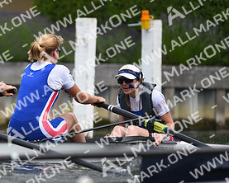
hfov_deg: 3.3
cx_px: 21
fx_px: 3995
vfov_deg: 2.6
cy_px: 88
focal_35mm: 589
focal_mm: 300
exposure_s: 1/1600
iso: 200
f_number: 4
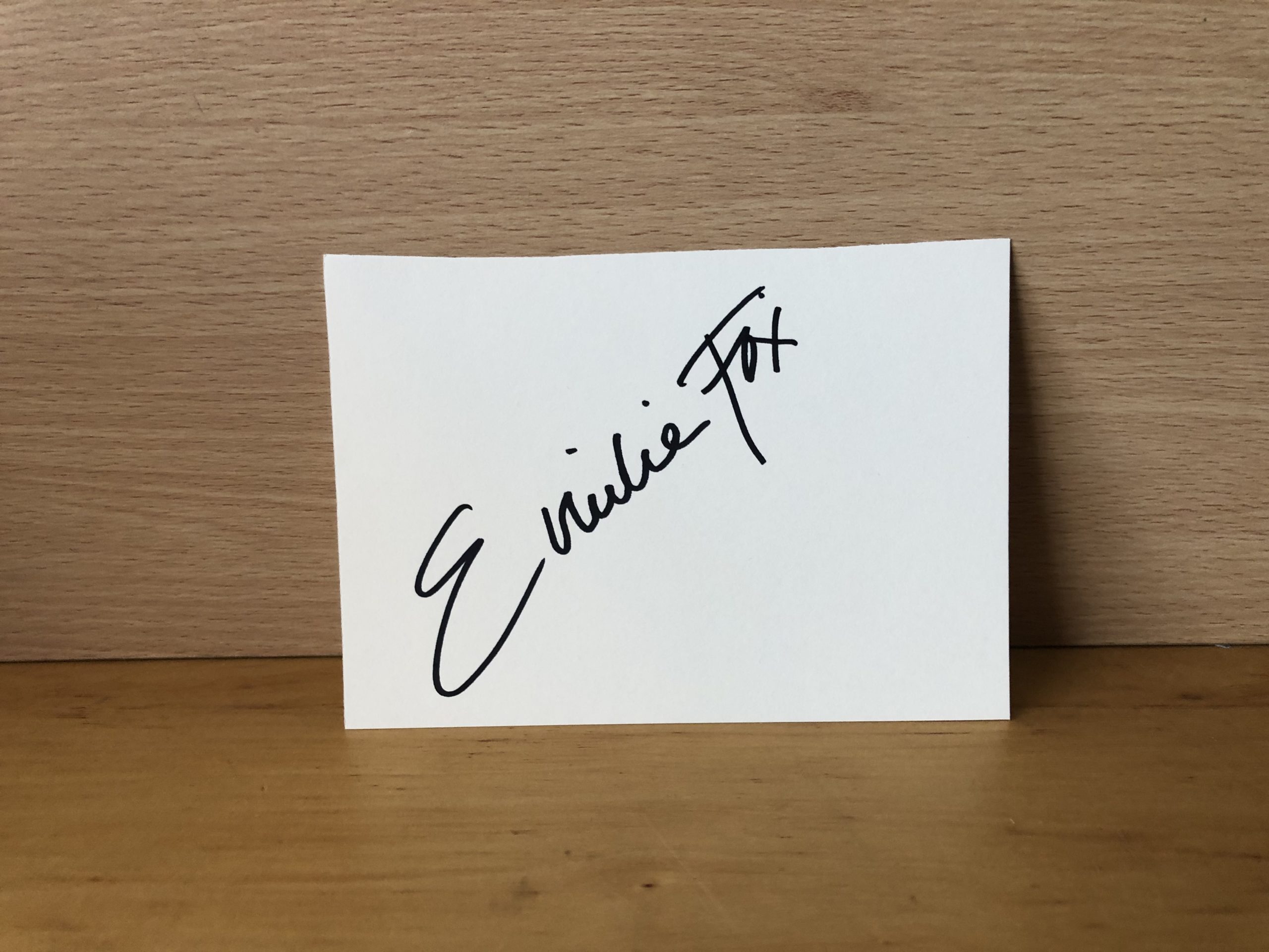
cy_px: 476
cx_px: 634
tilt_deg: -21.5
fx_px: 1026
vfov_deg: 49.7
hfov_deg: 63.4
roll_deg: +0.3
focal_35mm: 28
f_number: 1.8
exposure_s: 1/15
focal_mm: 3.99
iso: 40
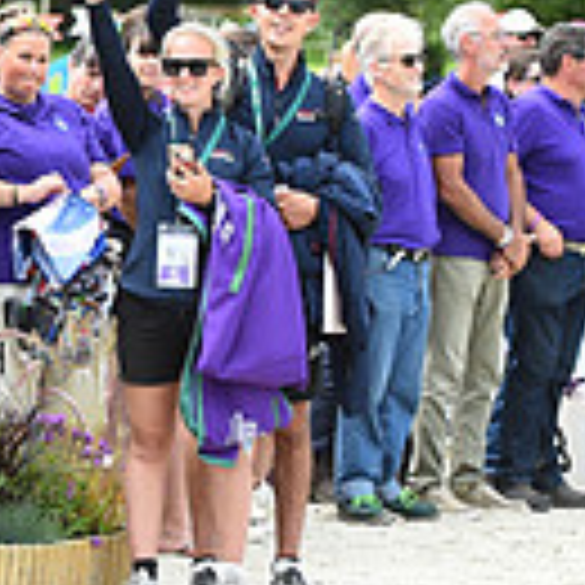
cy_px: -148
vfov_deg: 5.4
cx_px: -616
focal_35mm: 321
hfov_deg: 5.3
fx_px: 6137
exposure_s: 1/1000
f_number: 2.8
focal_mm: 85
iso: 220
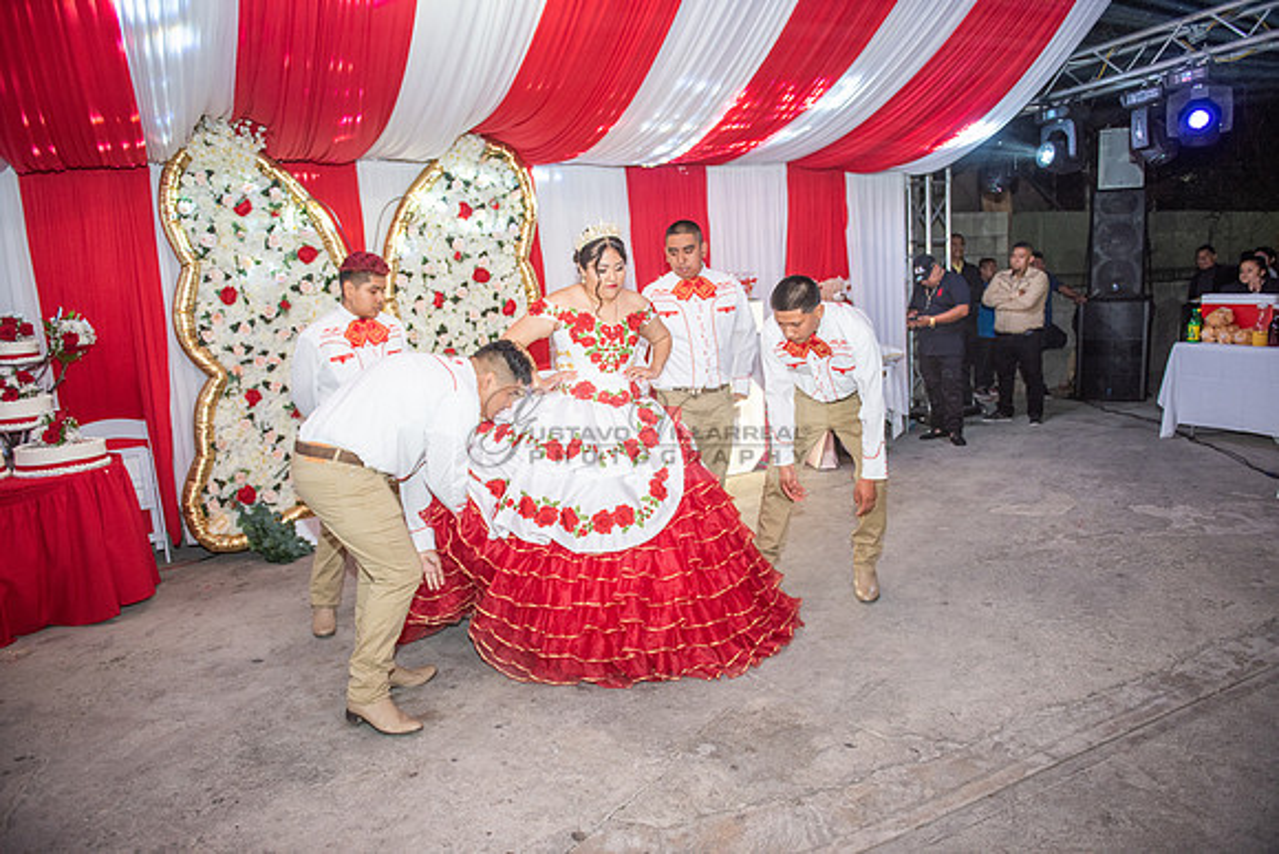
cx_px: 640
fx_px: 853
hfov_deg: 73.7
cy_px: 427
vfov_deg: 53.2
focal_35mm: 24
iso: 800
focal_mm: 24
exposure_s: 1/160
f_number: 3.2
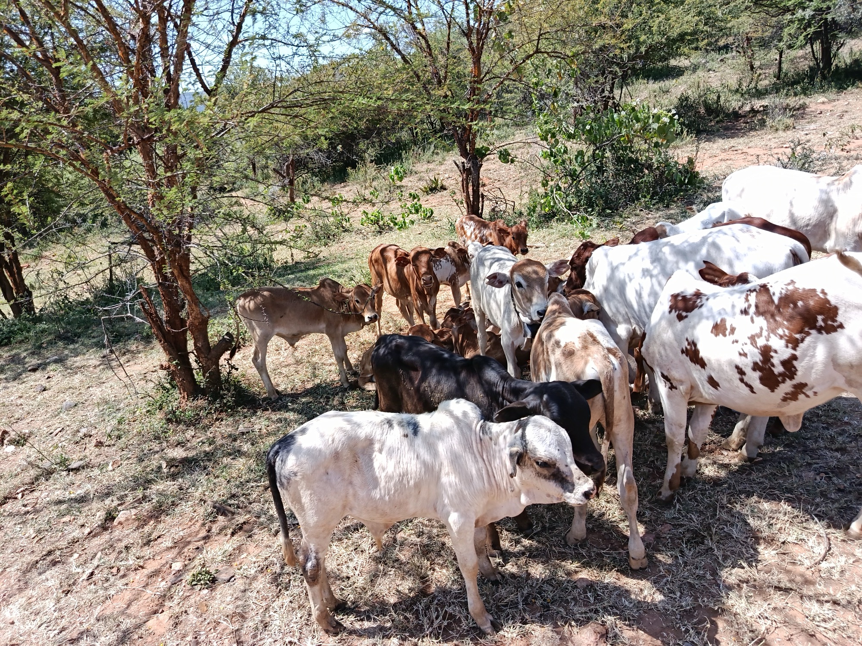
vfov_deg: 56.8
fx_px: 598
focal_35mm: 24
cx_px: 431
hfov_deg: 71.6
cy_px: 323
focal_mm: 5.24
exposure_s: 1/262
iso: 50
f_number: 1.7
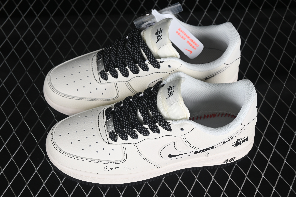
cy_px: 98
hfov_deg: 27.0
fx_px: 617
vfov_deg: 18.2
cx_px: 148
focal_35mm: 75
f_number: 7.1
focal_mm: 50
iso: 160
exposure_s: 1/80
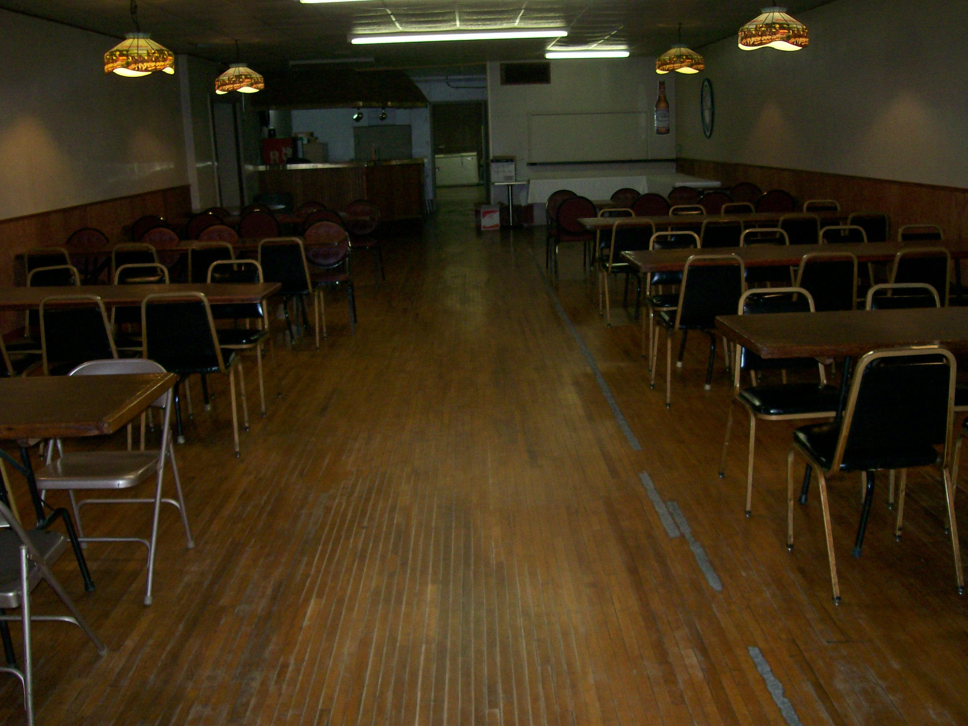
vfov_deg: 39.7
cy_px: 363
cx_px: 484
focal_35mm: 36
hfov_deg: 51.4
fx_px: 1007
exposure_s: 1/64
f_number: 2.7
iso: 140
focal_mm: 6
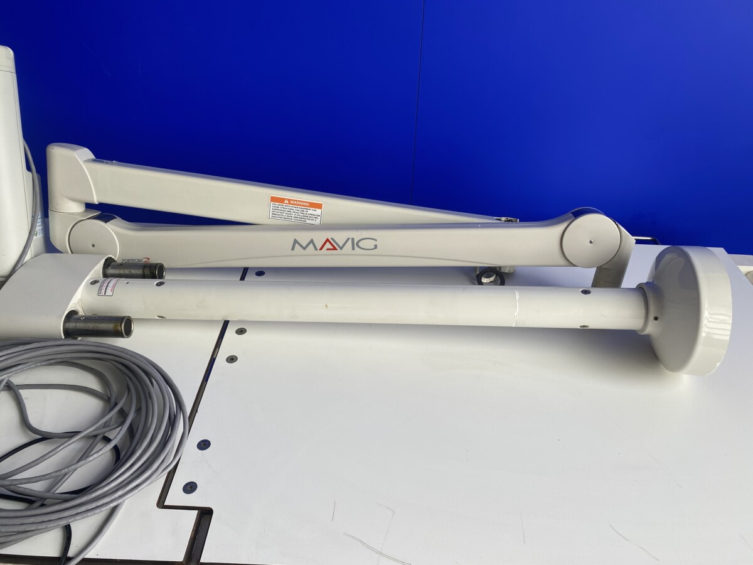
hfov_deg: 67.3
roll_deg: -2.5
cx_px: 376
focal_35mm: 26
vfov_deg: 53.1
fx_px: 566
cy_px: 282
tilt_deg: -39.0
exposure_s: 1/210
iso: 32
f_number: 1.8
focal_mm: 4.25
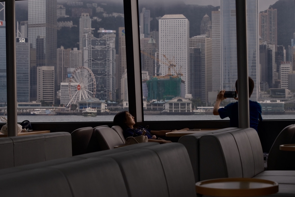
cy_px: 84
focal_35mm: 41
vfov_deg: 32.6
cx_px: 144
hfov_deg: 47.4
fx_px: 336
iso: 125
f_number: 3.2
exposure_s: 1/600
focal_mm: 23
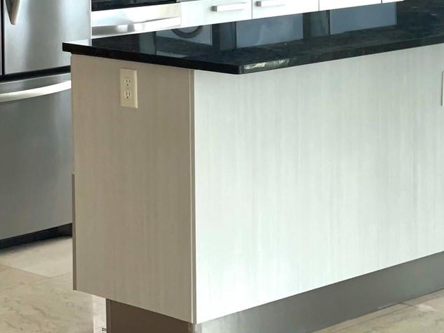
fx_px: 1694
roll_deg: +0.7
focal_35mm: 132
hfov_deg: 14.9
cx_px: 258
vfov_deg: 11.1
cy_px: -21
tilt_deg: -4.9
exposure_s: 1/220
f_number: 2
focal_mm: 6
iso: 25
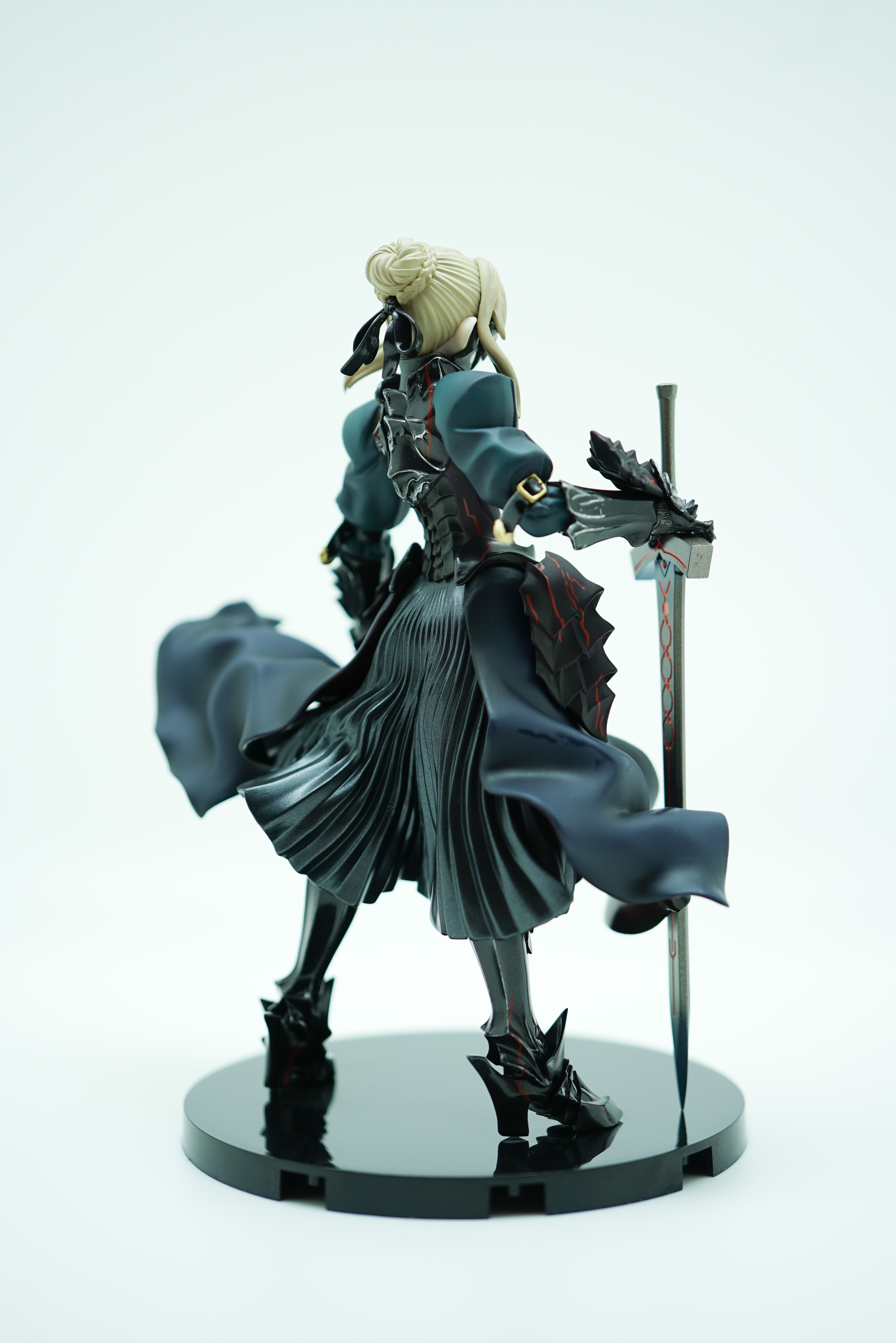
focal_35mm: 50
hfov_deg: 27.0
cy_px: 672
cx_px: 448
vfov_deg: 39.6
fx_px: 1867
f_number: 2.8
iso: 50
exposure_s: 1/80
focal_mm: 50
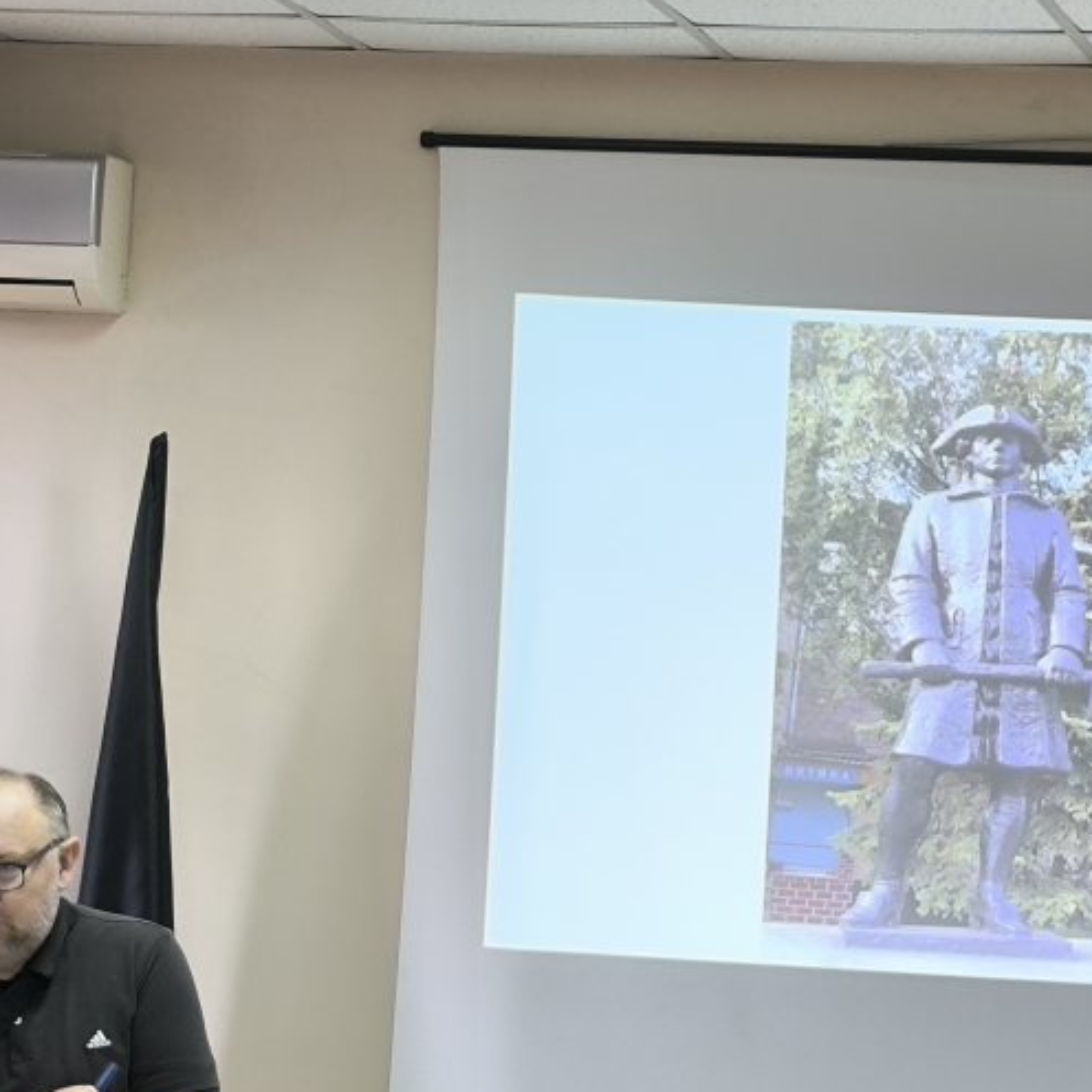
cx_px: 623
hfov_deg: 10.3
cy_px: 655
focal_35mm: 169
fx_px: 6032
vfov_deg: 10.3
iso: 160
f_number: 1.65
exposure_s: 1/33.3
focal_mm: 6.14
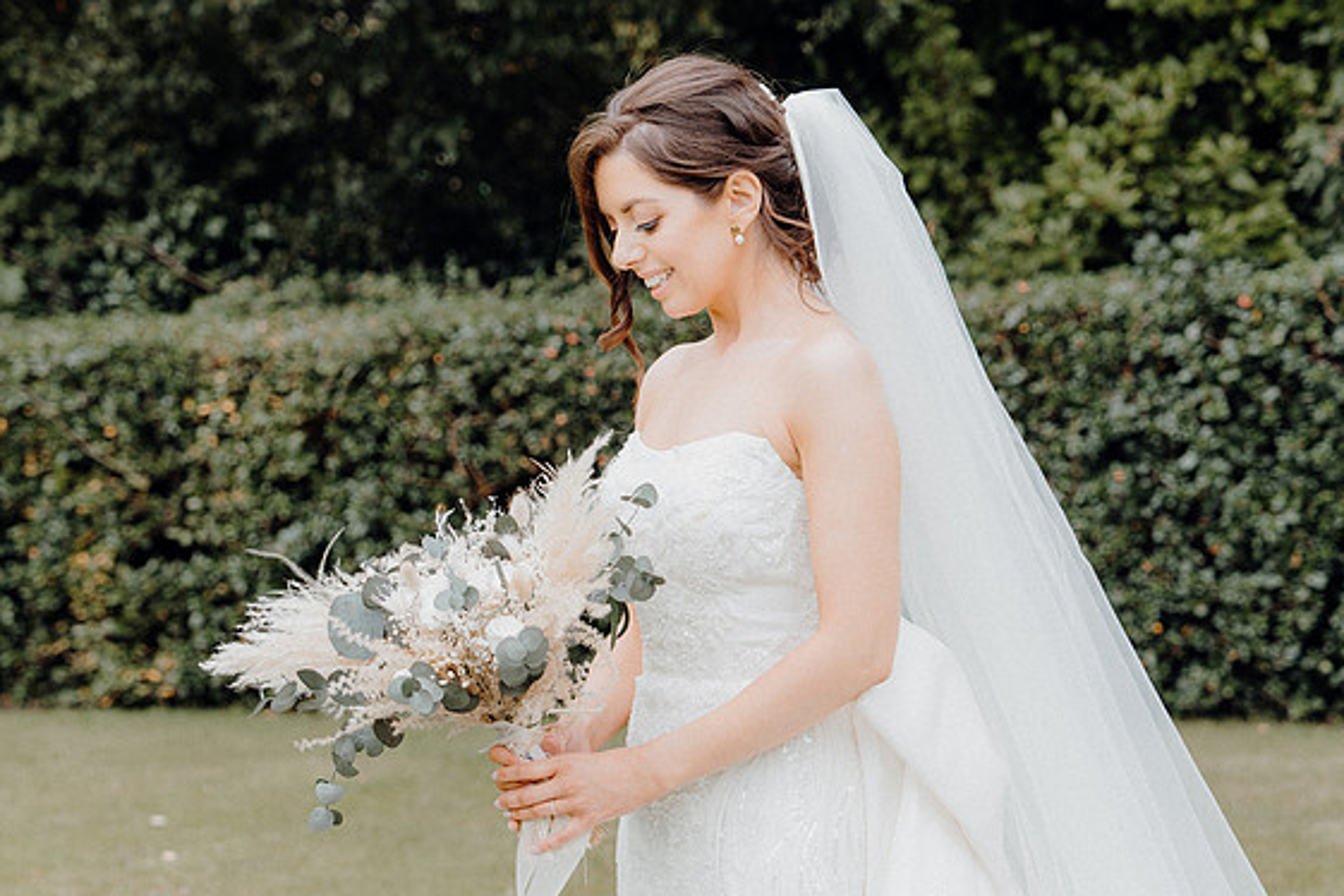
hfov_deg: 22.6
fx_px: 3360
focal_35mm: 90
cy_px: 461
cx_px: 690
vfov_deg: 15.2
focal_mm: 58
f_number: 3.5
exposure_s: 1/160
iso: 125
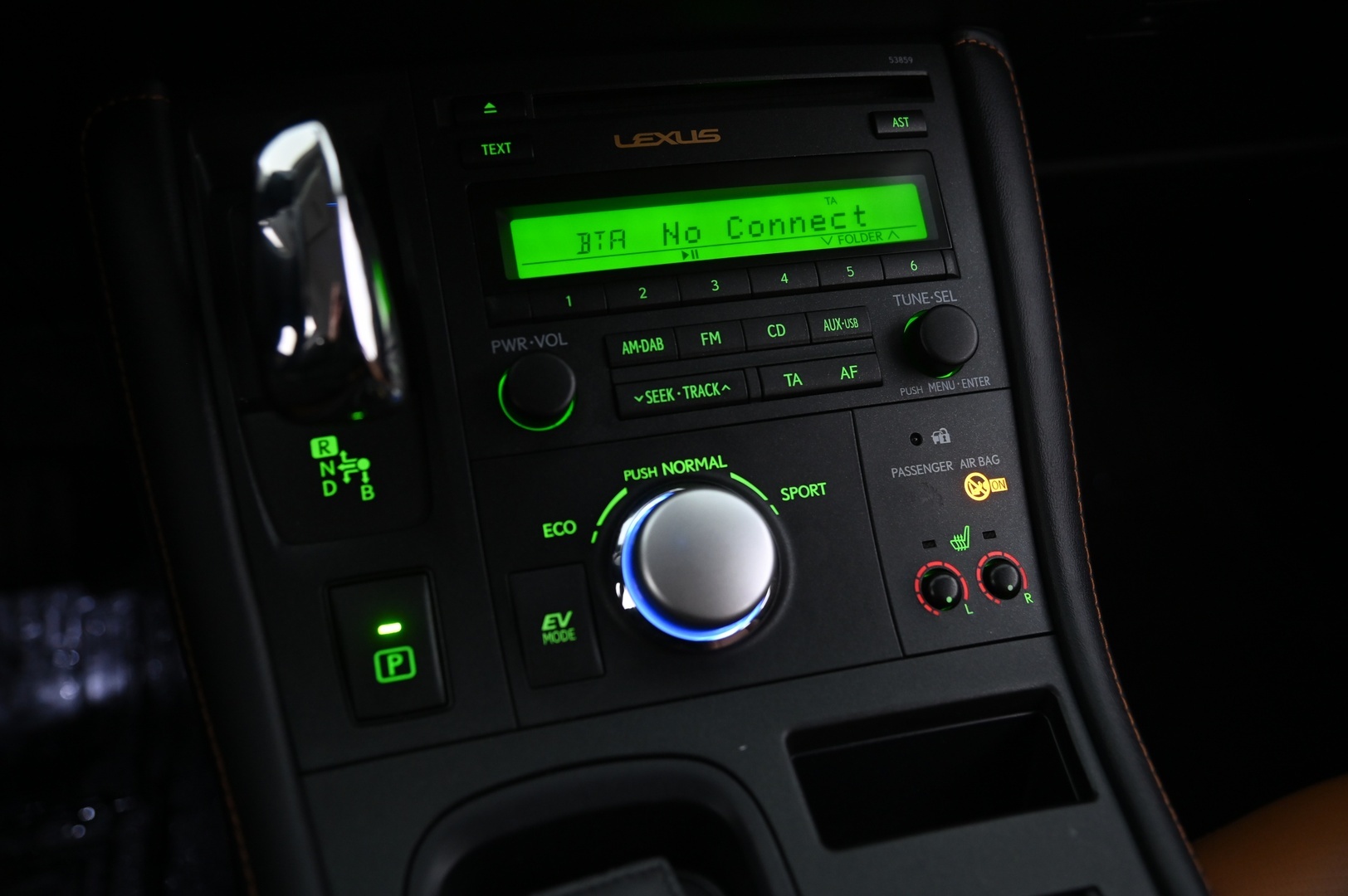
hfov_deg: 54.5
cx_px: 674
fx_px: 1309
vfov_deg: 37.8
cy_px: 448
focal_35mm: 35
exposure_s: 1/20
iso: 2000
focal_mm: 35
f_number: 4
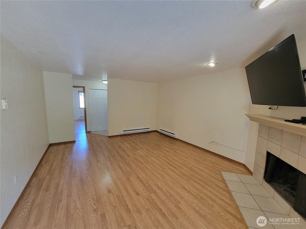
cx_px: 153
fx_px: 115
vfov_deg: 89.9
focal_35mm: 13
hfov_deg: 106.2
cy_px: 114
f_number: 2.2
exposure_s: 1/60
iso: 160
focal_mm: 2.2
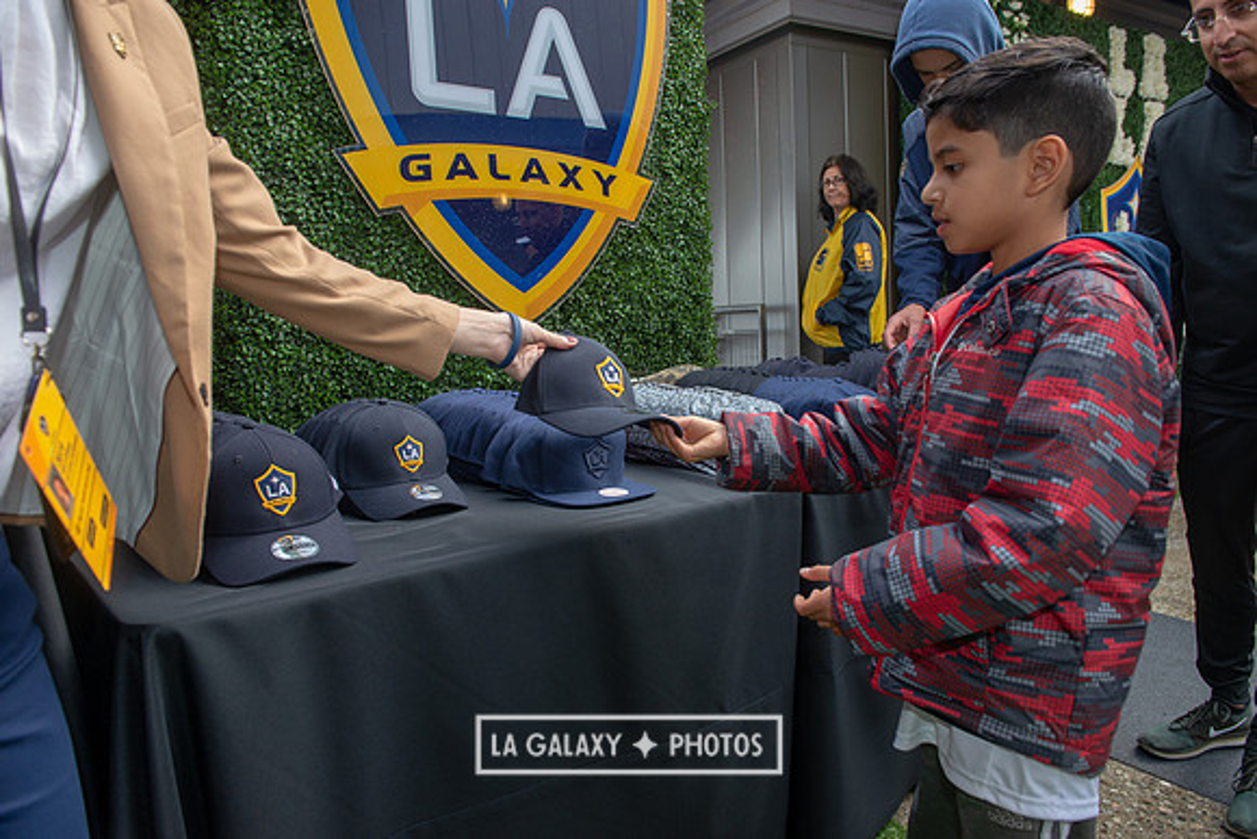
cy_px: 420
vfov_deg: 53.2
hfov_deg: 73.7
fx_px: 838
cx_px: 628
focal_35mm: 24
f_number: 6.3
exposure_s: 1/160
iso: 500
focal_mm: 24
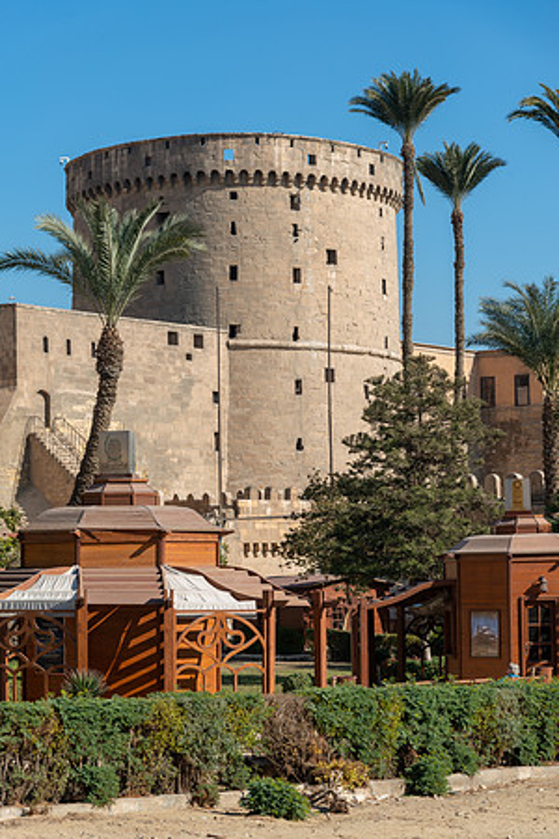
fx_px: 1910
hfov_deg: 16.7
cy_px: 420
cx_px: 280
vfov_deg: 24.8
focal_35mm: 82
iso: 100
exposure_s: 1/125
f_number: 8
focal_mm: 82
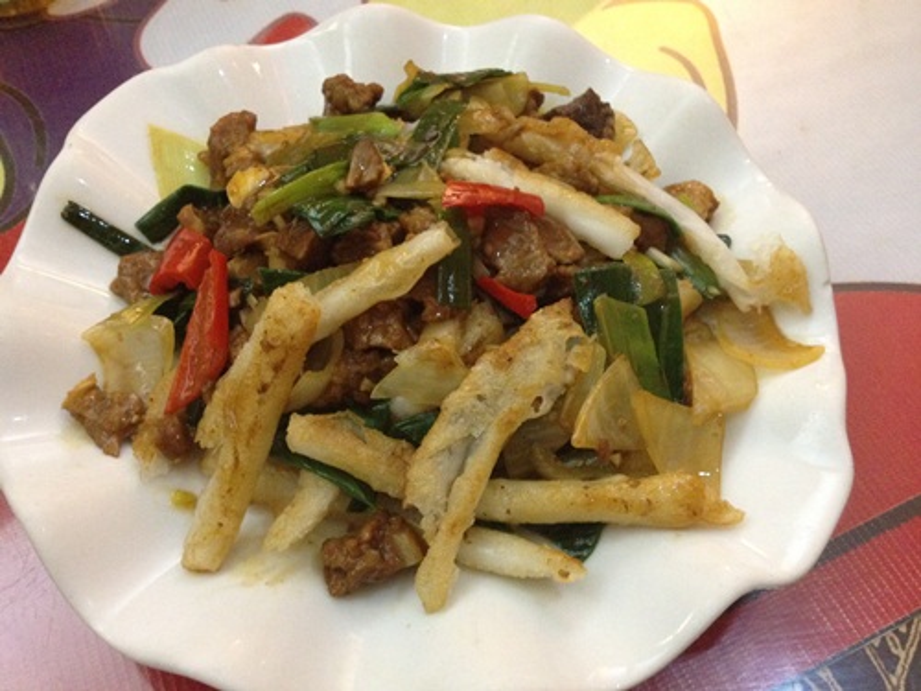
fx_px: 931
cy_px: 346
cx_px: 460
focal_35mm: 35
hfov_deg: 52.6
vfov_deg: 40.7
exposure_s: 1/20
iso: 400
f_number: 2.4
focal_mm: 4.28
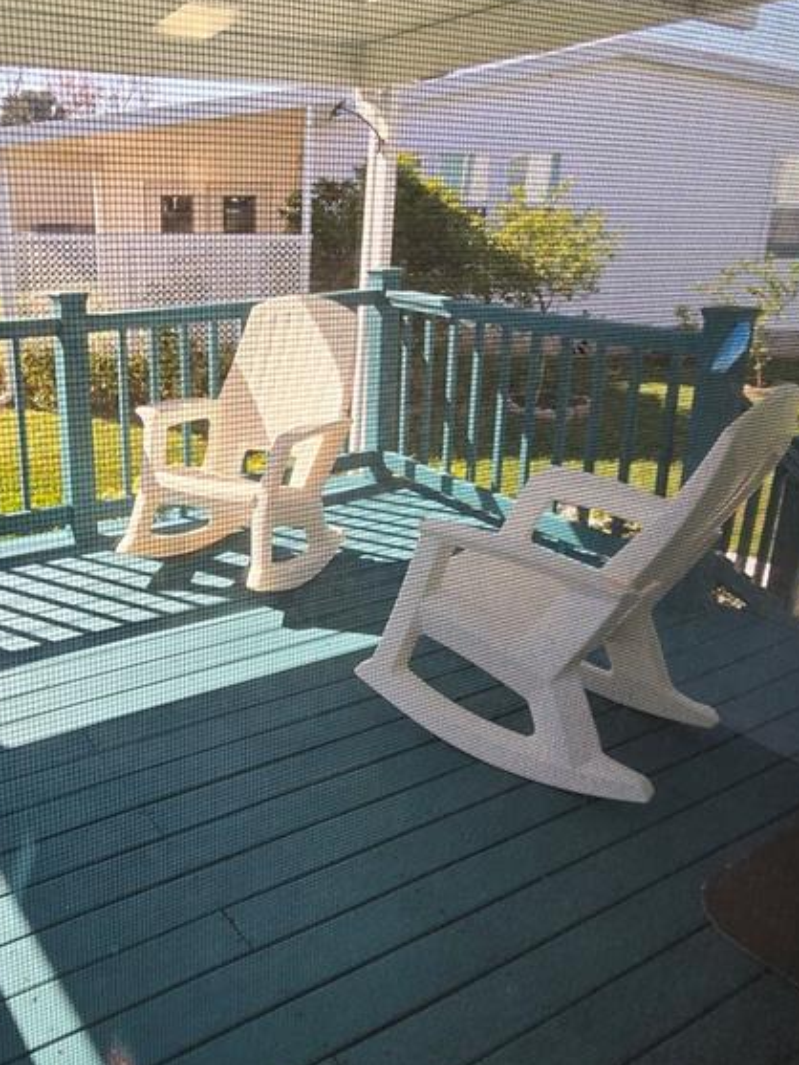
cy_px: 491
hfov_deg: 48.2
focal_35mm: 28
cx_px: 218
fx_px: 861
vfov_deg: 63.3
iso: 50
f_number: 2.2
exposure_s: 1/427
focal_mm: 2.2
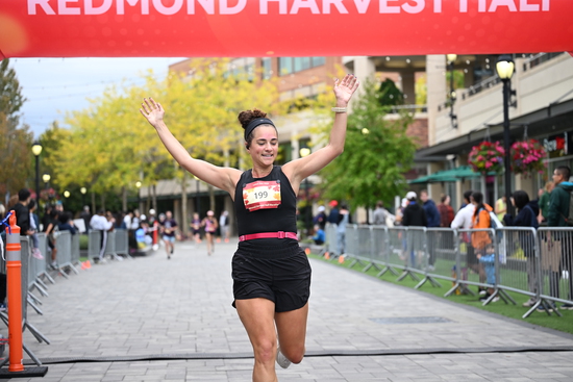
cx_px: 286
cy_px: 191
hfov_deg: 28.8
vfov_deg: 19.5
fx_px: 1114
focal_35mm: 70
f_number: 2.8
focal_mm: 70
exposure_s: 1/2000
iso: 640
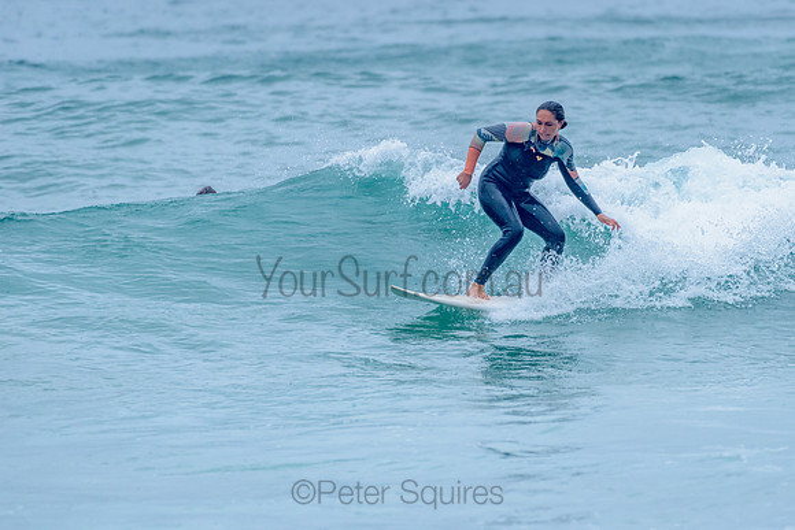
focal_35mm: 628
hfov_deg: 3.3
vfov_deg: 2.2
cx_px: 484
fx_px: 13865
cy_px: 224
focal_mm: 500
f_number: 5.6
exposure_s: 1/2000
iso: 800
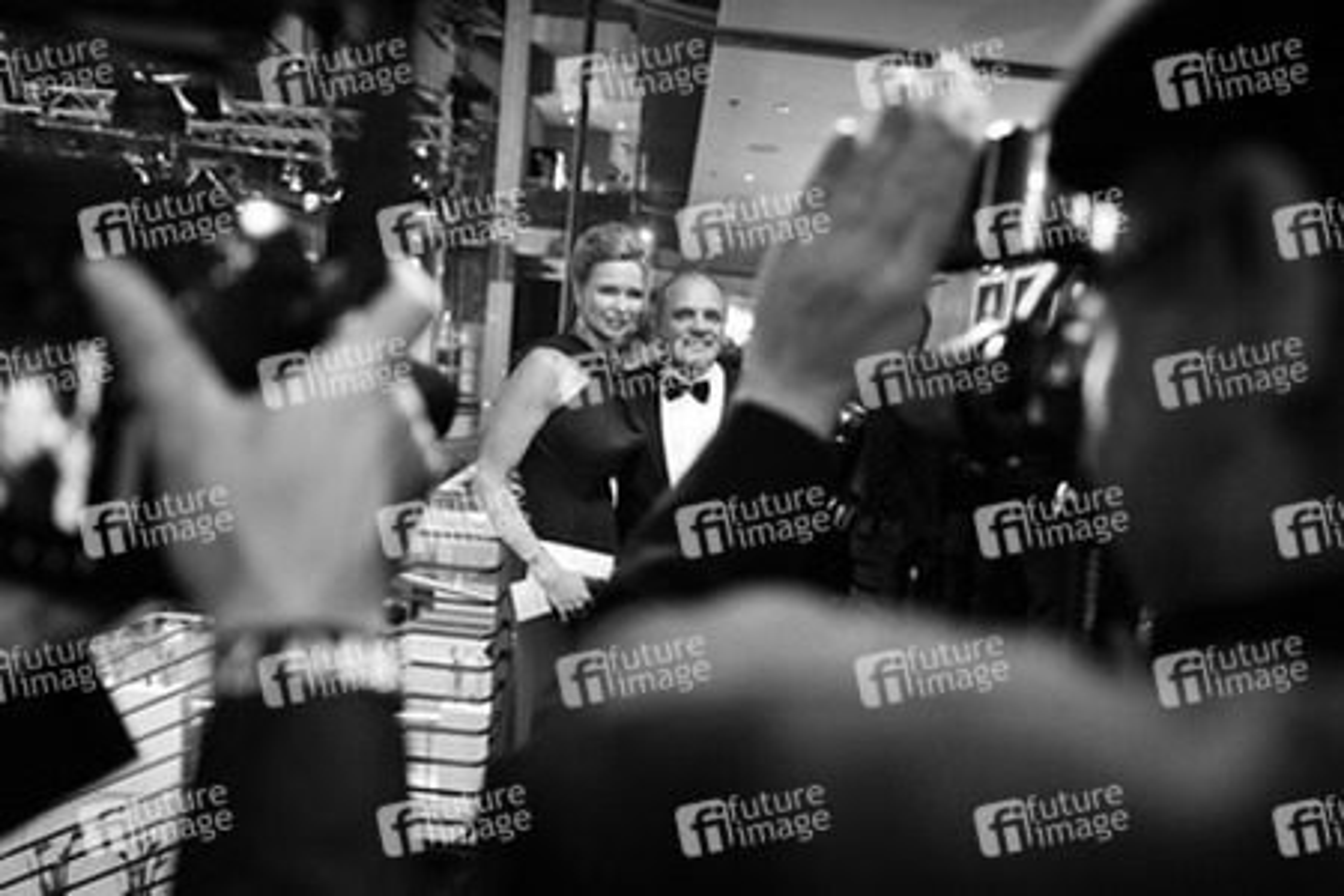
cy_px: 448
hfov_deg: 84.0
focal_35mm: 20
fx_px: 747
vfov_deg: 61.9
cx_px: 672
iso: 2500
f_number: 1.8
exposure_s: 1/200
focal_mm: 20
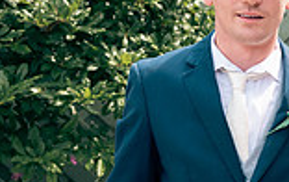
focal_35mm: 159
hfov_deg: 12.0
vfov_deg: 8.3
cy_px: 164
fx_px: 1254
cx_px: 534
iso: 100
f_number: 5
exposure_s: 1/200
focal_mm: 42
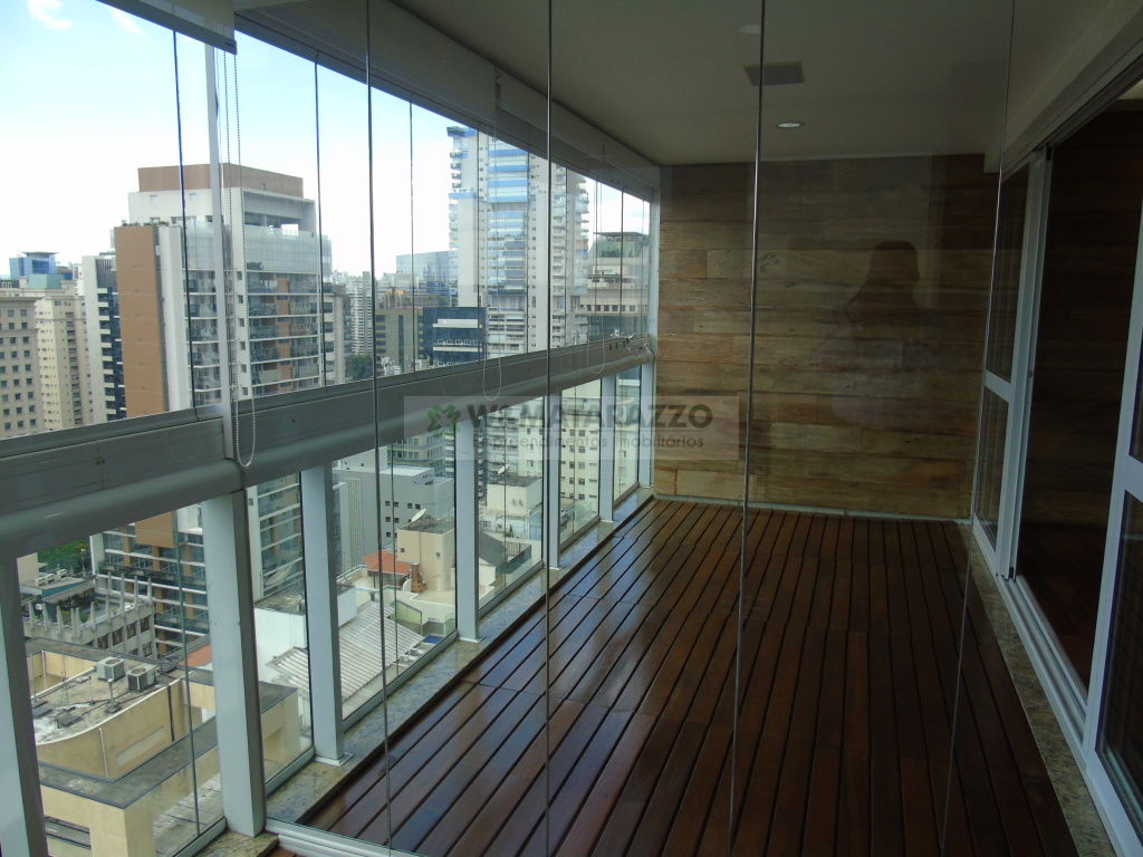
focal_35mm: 25
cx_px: 572
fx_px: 825
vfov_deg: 54.9
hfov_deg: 69.4
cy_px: 428
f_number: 3.4
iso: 80
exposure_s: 1/200
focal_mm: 4.4
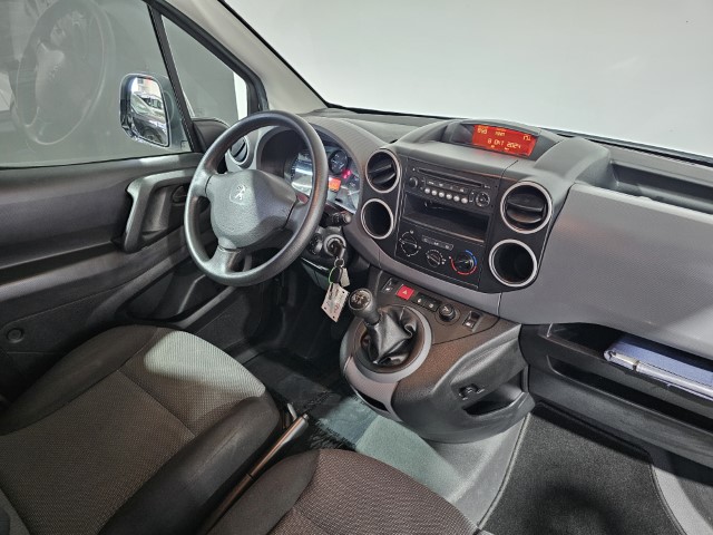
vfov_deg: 58.9
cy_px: 268
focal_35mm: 23
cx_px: 356
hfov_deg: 73.9
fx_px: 474
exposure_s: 1/50
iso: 800
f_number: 1.7
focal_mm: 6.3
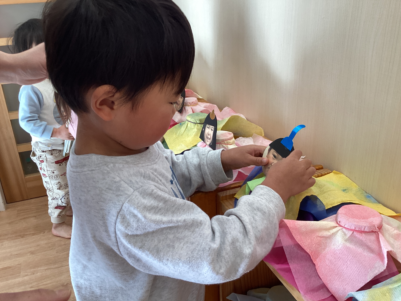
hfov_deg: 56.8
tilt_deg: -23.5
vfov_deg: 44.2
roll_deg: +2.4
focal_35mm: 32
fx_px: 371
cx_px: 199
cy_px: 155
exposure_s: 1/100
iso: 80
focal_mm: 3.3
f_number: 2.4
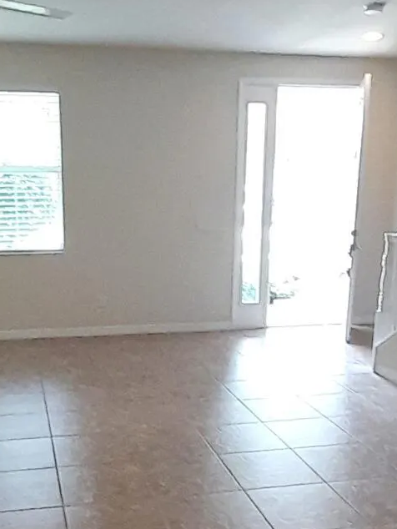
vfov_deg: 45.3
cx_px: 140
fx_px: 627
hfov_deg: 34.9
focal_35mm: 41
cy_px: 340
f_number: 2.2
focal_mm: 1.13
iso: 125
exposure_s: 1/40
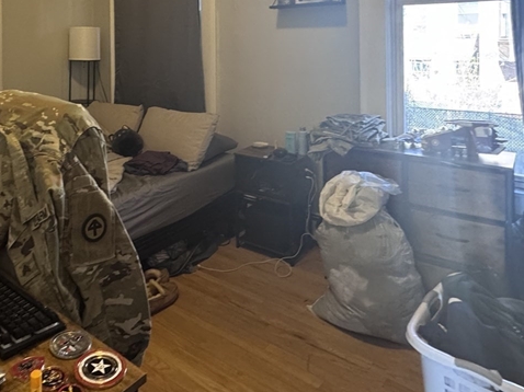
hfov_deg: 57.5
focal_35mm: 30
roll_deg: +1.9
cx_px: 143
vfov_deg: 43.2
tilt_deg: -0.1
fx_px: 454
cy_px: 48
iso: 320
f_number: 2.2
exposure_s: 1/60
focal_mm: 2.22
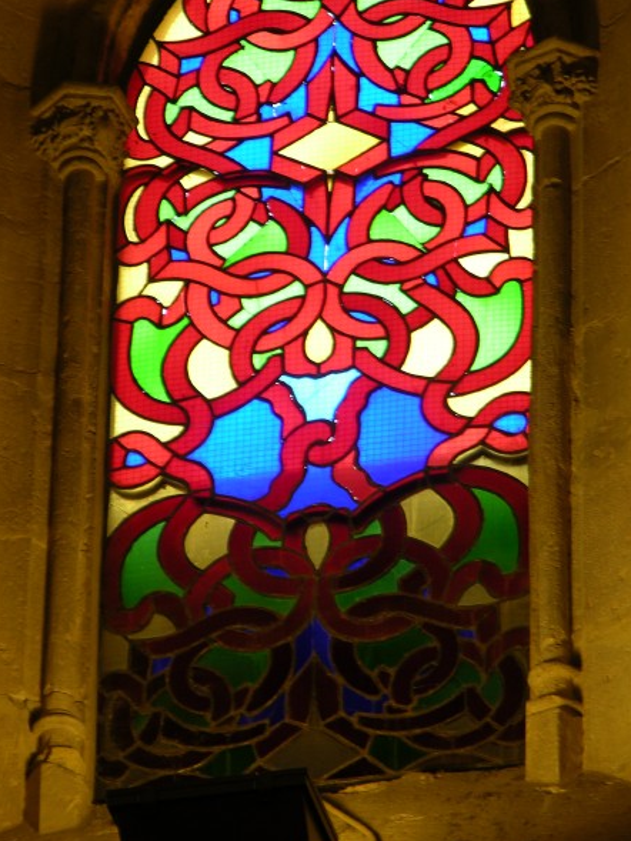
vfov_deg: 5.4
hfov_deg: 4.1
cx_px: 313
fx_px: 8868
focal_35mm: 365
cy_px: 356
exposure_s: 1/8.2
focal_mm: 71.2
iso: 50
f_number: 4.2
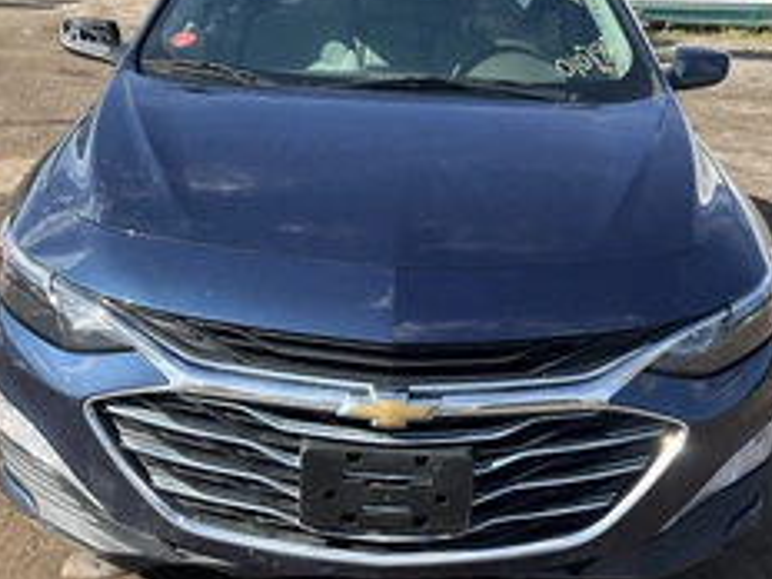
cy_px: 286
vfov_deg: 29.1
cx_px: 393
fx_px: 1115
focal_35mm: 50
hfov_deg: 38.2
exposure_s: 1/792
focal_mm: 3
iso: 25
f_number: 1.8
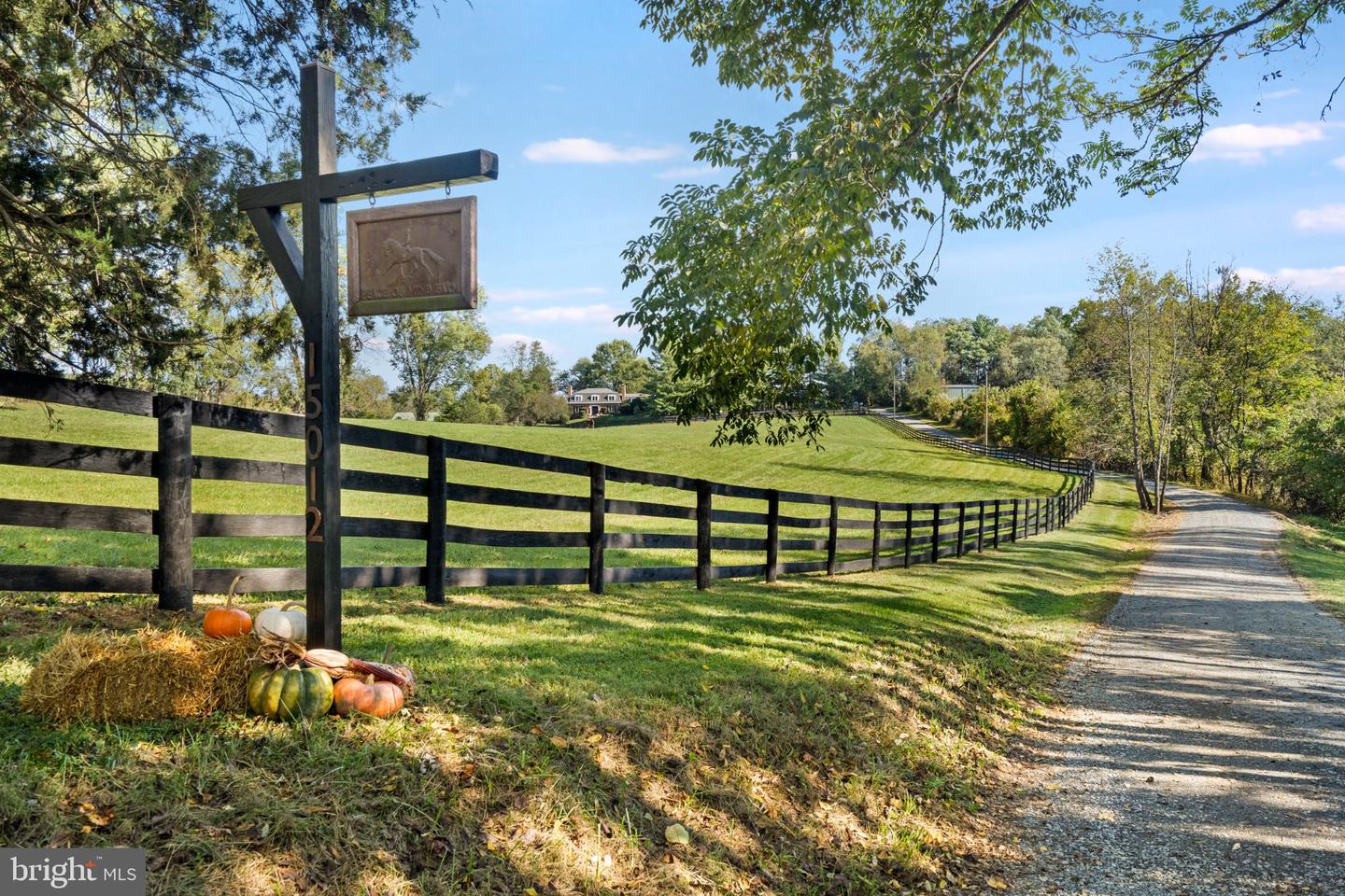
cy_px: 448
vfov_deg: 47.9
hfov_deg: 67.4
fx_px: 1009
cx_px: 672
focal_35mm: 27
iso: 640
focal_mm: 27
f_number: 8
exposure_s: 1/50
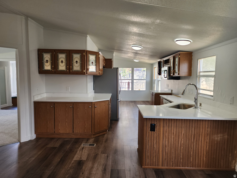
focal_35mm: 23
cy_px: 89
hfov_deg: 73.9
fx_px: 157
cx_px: 118
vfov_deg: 58.9
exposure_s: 1/120
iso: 100
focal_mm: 6.4
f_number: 1.8
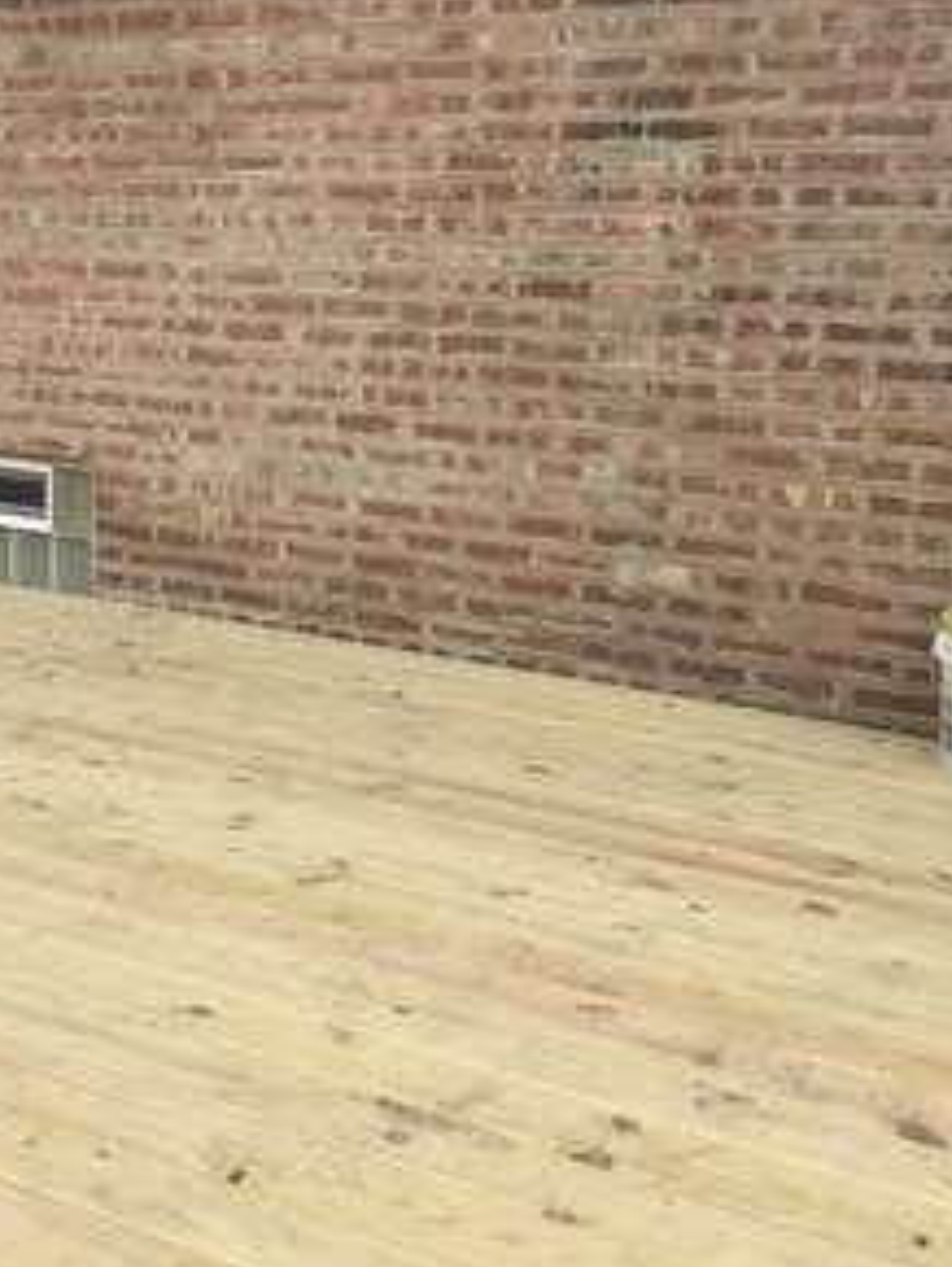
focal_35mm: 48
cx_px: 175
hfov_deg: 29.5
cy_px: 507
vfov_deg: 39.5
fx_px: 1758
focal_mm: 4.15
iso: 32
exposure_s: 1/670
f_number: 2.2
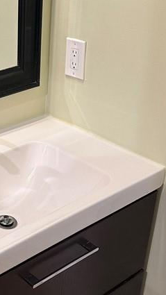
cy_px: 117
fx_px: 493
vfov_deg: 33.2
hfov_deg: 18.3
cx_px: -24
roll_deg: +0.8
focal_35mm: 63
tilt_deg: -23.7
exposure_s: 1/60
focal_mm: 6.86
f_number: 1.78
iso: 200
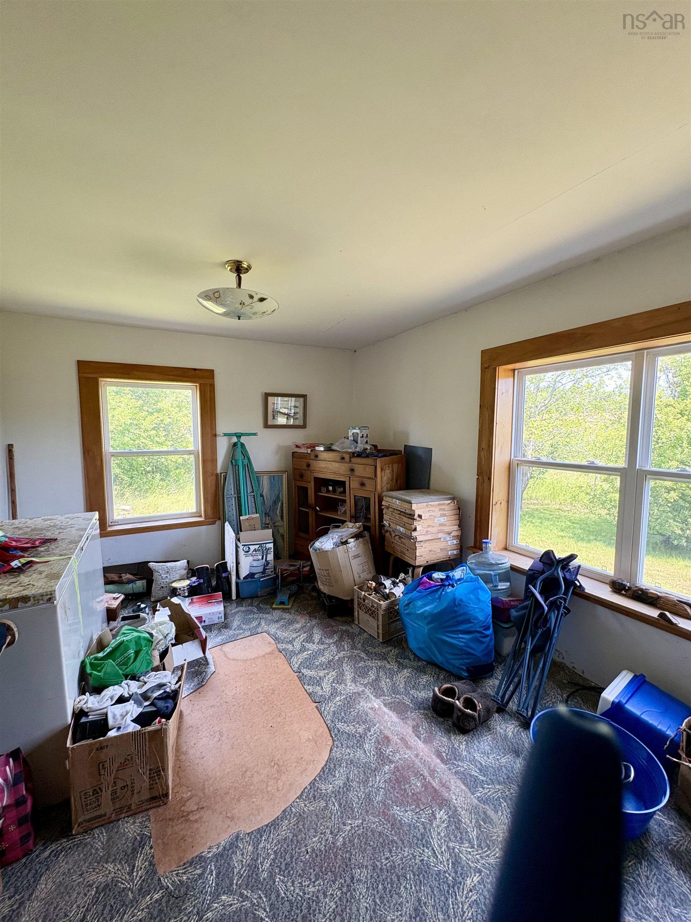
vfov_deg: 102.1
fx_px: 373
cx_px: 346
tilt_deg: -4.1
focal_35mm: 14
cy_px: 461
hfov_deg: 85.7
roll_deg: -1.5
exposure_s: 1/99
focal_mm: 2.22
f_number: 2.2
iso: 200
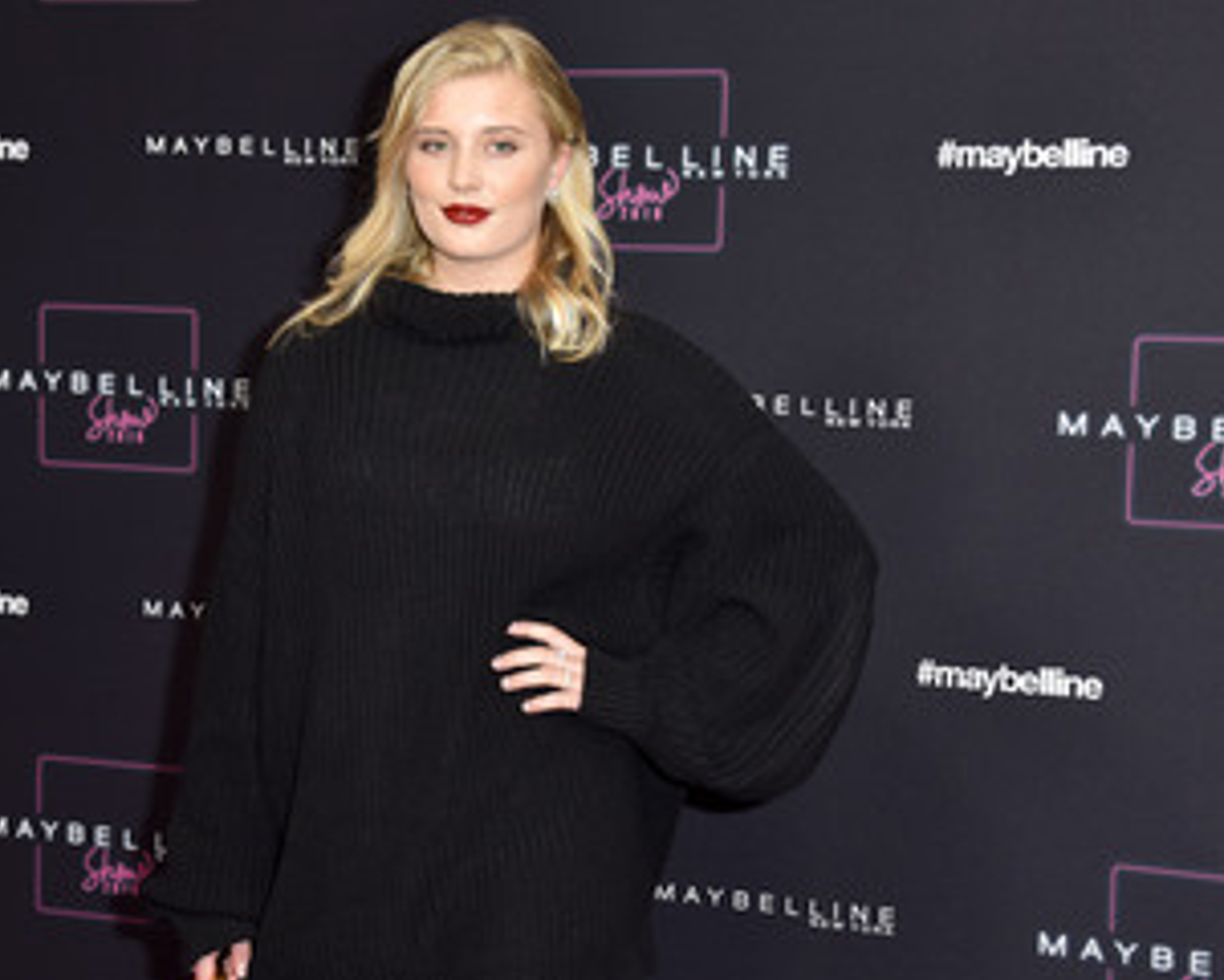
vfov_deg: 21.0
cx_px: 518
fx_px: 2645
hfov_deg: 26.0
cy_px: 577
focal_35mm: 73
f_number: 5.6
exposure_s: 1/160
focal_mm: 52
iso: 640
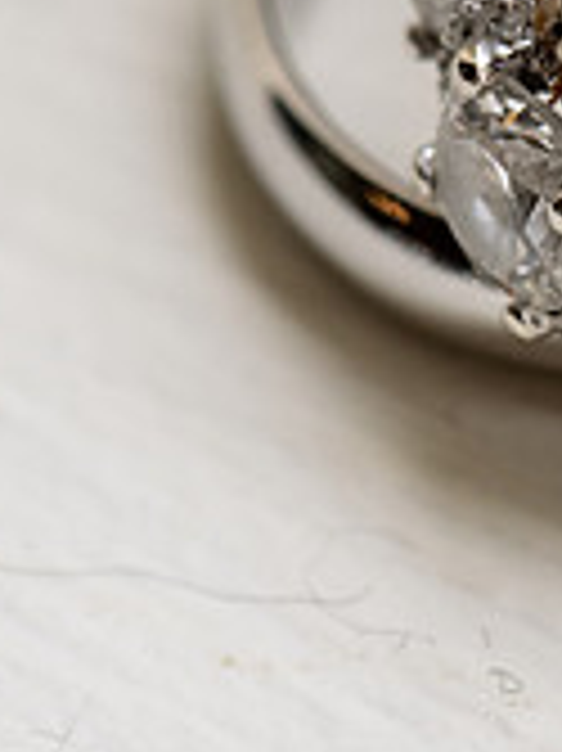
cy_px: 115
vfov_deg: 3.8
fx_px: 11423
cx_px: 661
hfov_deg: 2.8
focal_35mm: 527
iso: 720
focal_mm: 105
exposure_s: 1/80
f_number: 10
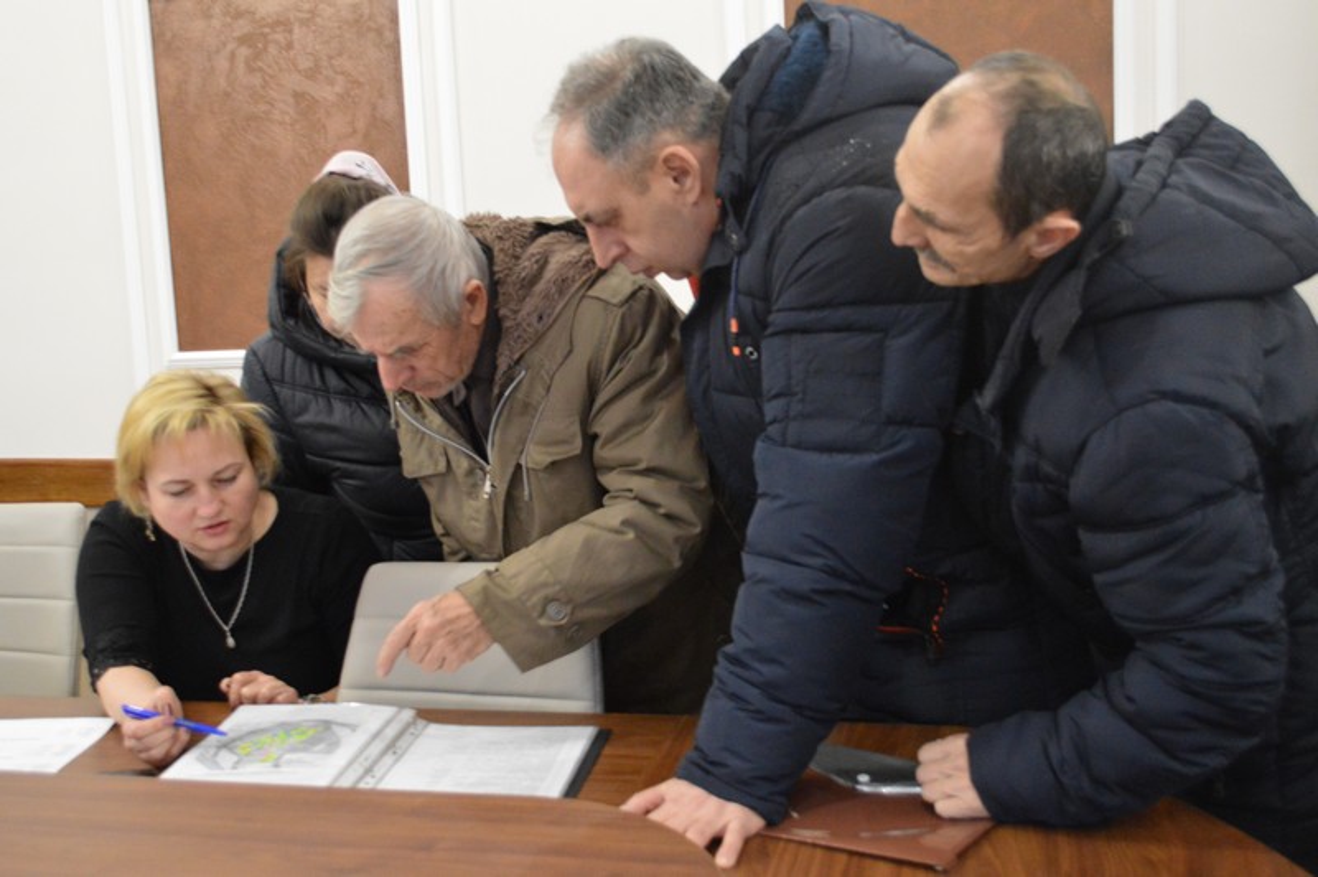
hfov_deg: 49.6
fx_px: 1427
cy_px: 438
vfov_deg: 34.2
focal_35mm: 39
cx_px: 659
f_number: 4.2
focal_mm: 26
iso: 3200
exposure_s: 1/50
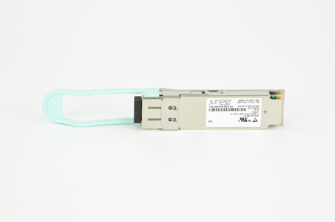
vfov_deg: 8.7
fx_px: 1463
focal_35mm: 158
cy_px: 111
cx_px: 168
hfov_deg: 13.1
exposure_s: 1
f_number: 25
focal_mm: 105
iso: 100
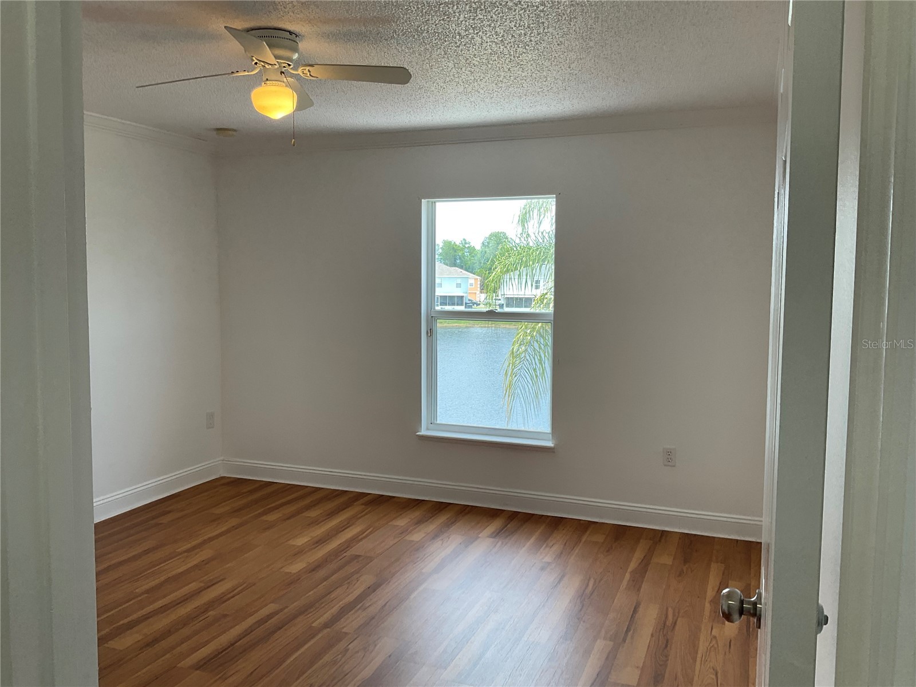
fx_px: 767
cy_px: 344
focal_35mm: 29
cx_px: 458
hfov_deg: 61.7
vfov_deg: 48.2
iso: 20
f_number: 1.8
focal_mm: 3
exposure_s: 1/120
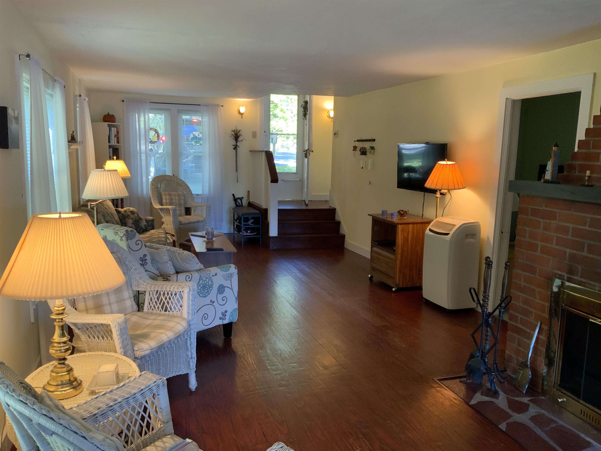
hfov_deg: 61.7
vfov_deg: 48.2
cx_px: 300
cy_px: 226
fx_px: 503
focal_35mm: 29
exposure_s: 1/60
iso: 125
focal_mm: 3
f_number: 1.8
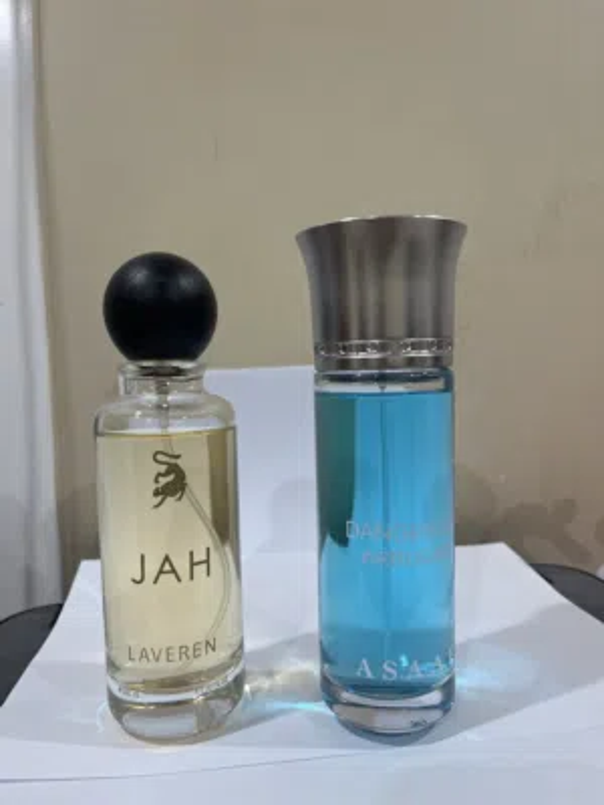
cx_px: 302
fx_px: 605
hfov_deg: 53.1
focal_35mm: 26
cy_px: 402
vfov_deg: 67.3
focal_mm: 5.1
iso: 80
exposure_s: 1/100
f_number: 1.6
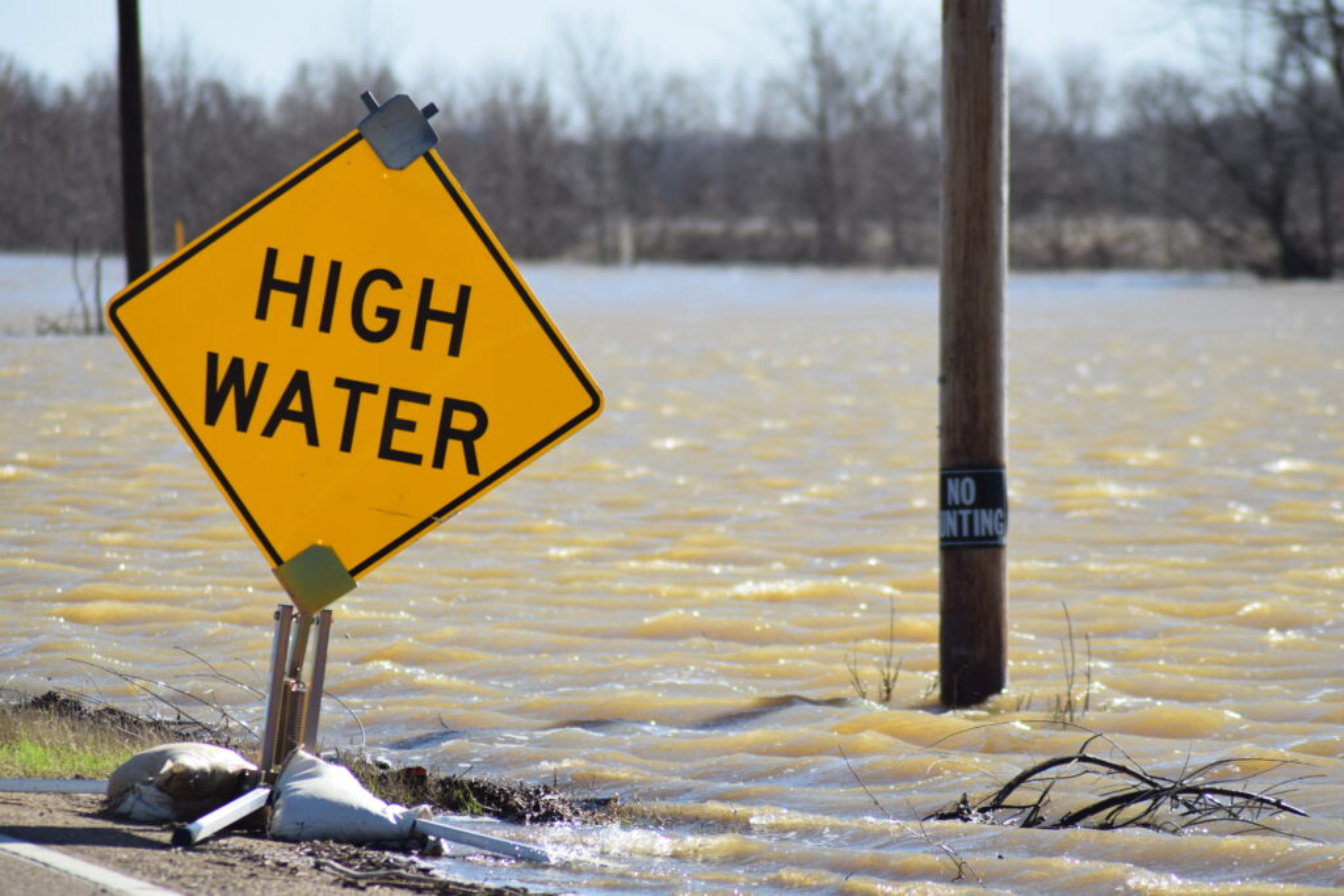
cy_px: 448
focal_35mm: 278
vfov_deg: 5.0
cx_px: 672
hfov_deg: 7.4
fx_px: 10361
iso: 360
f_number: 5.6
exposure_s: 1/2000
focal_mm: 185
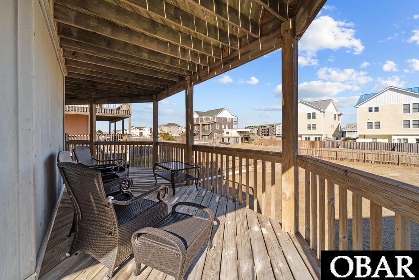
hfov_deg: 104.2
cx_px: 210
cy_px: 140
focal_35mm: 14
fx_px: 163
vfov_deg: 81.2
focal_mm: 14
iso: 100
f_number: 8
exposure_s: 1/320
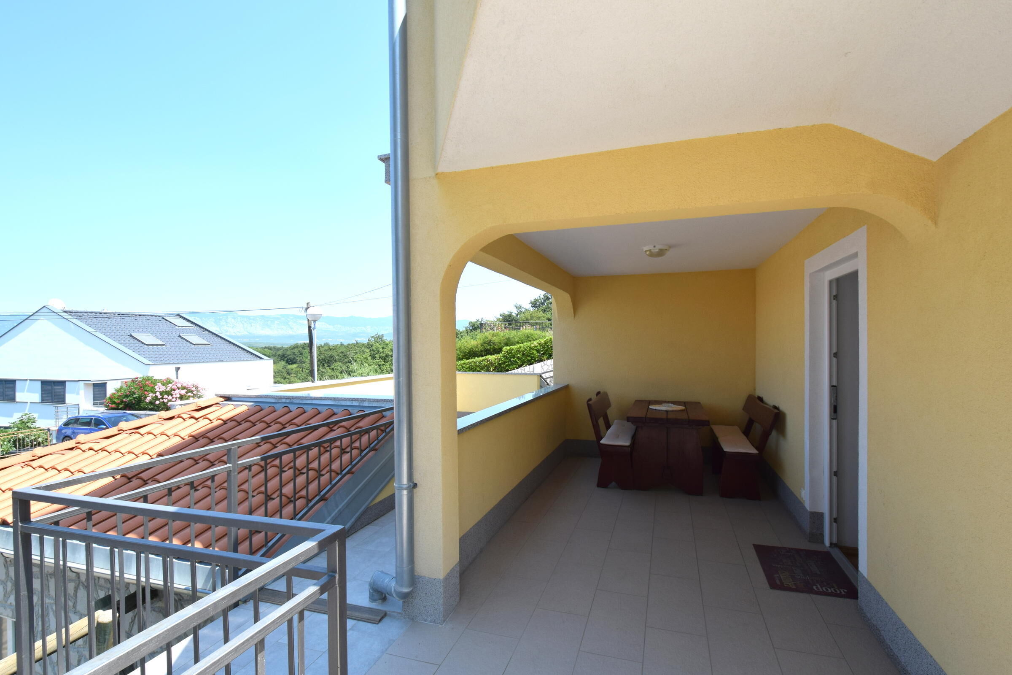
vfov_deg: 77.3
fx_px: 422
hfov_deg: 100.4
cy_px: 338
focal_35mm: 15
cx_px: 506
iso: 220
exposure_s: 1/250
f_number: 8
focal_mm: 10
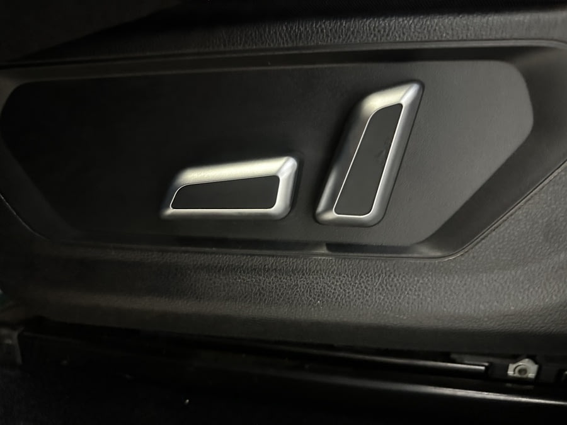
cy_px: 212
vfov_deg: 56.8
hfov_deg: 71.6
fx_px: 393
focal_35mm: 24
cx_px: 284
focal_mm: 6.86
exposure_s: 1/25
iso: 1250
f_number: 1.78
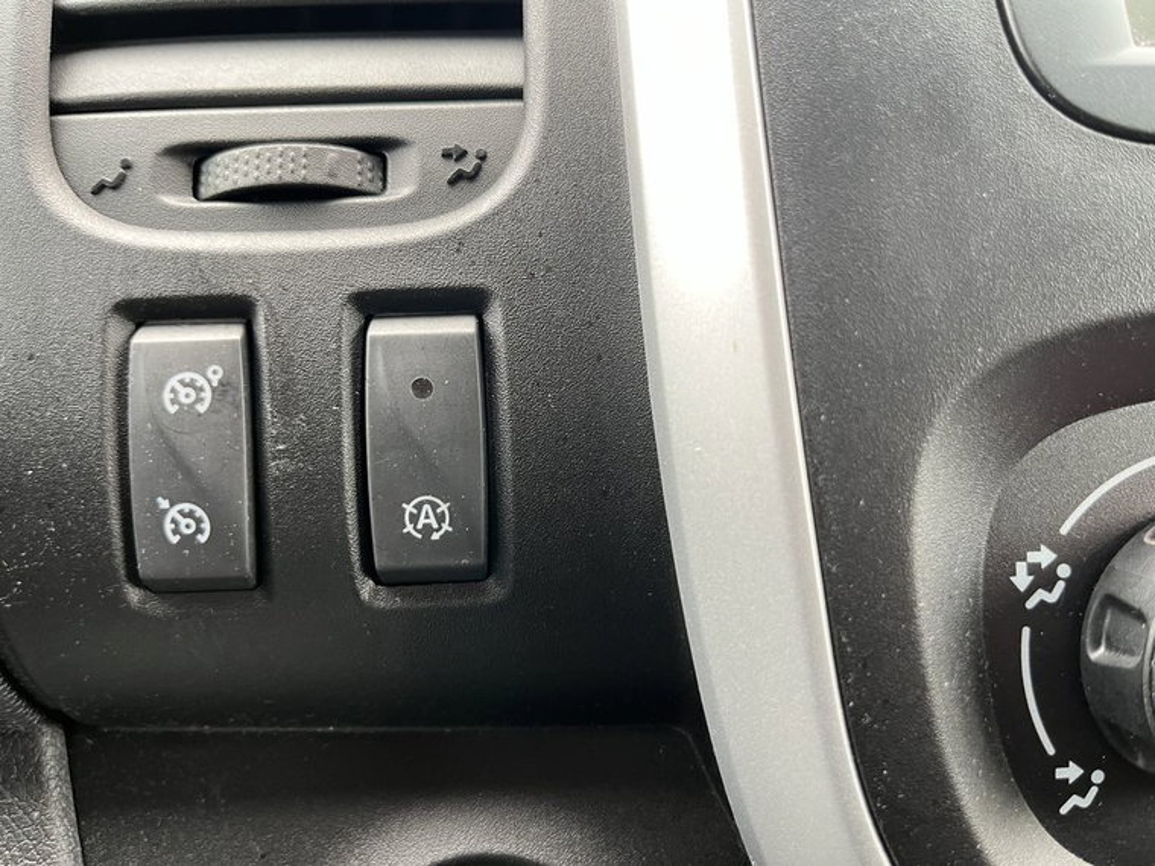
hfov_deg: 67.3
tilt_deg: -12.8
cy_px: 433
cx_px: 578
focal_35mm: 26
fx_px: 868
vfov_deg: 53.1
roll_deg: +0.5
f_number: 1.6
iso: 125
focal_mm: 5.1
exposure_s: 1/94
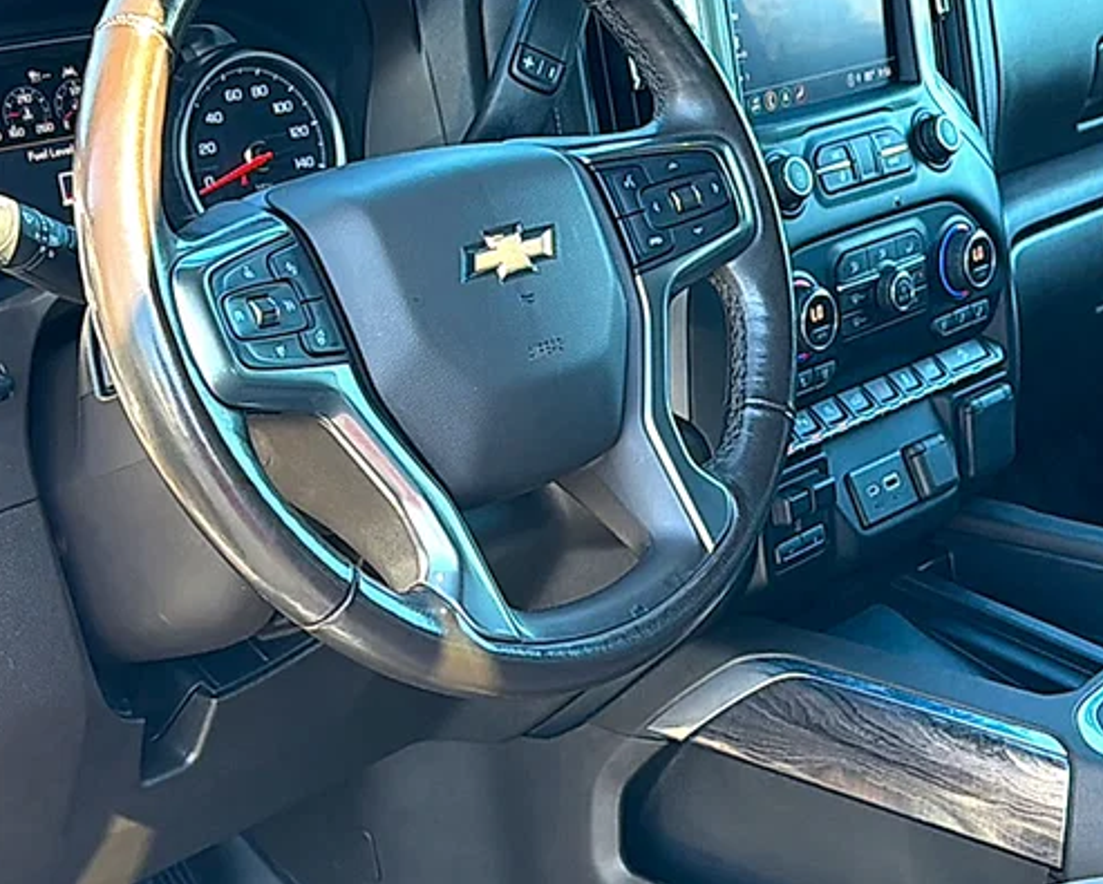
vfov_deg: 28.1
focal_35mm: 54
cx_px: 644
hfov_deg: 34.6
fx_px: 1764
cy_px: 364
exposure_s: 1/169
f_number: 1.78
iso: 80
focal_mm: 6.76
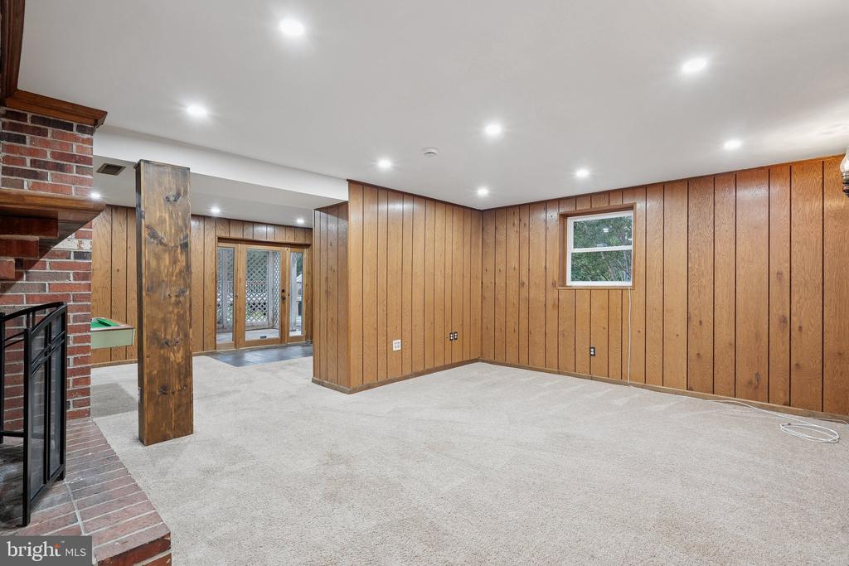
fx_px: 401
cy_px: 283
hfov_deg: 93.3
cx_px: 424
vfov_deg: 70.5
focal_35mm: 17
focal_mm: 17
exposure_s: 1/3.33
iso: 250
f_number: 8
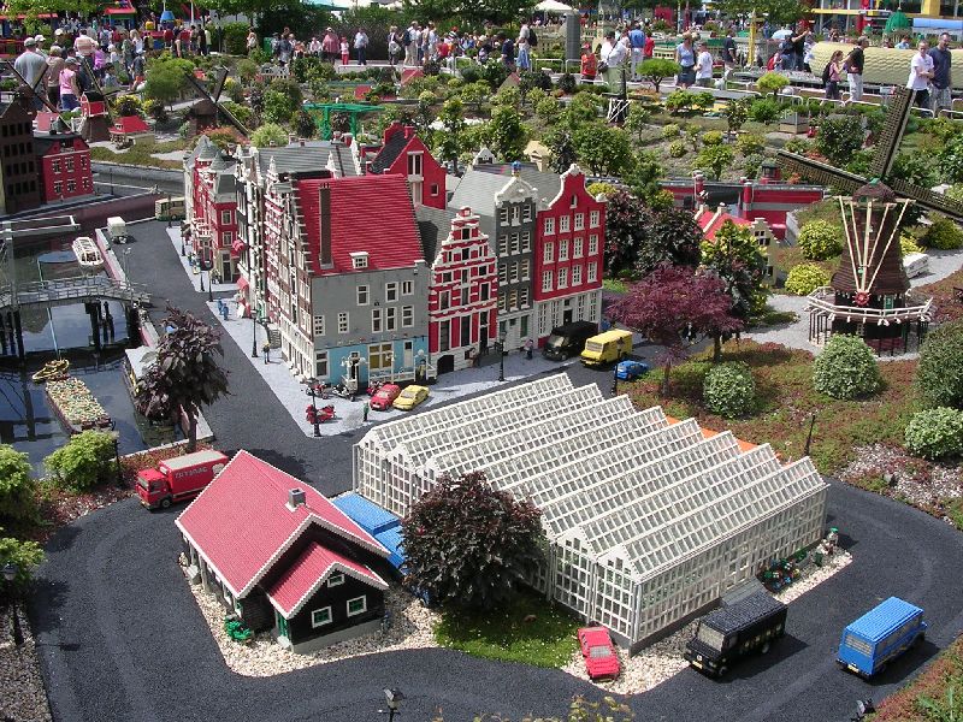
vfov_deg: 37.7
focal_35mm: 38
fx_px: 1057
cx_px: 482
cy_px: 361
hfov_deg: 49.0
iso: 100
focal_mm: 5.8
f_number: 5.6
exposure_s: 1/333
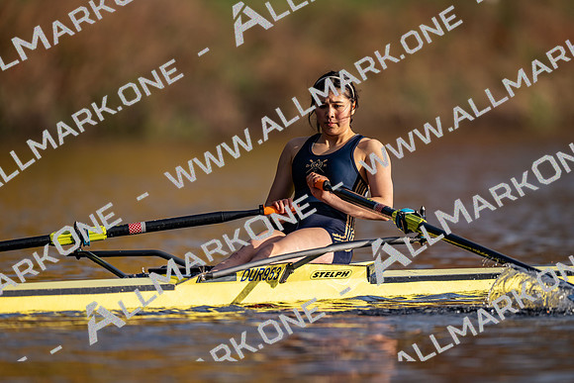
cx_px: 287
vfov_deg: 2.3
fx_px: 9568
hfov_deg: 3.4
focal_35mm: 600
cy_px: 192
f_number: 4
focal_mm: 600
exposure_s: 1/2500
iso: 180
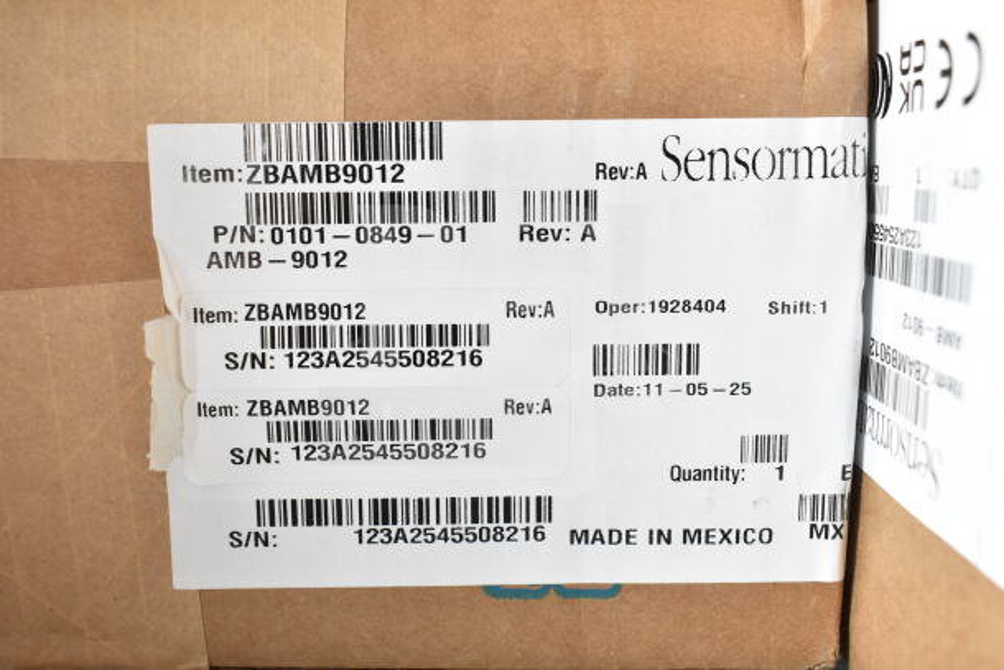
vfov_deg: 35.5
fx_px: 1046
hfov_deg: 51.3
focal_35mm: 38
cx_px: 502
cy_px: 335
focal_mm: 25
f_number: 6.3
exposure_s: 1/160
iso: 1600
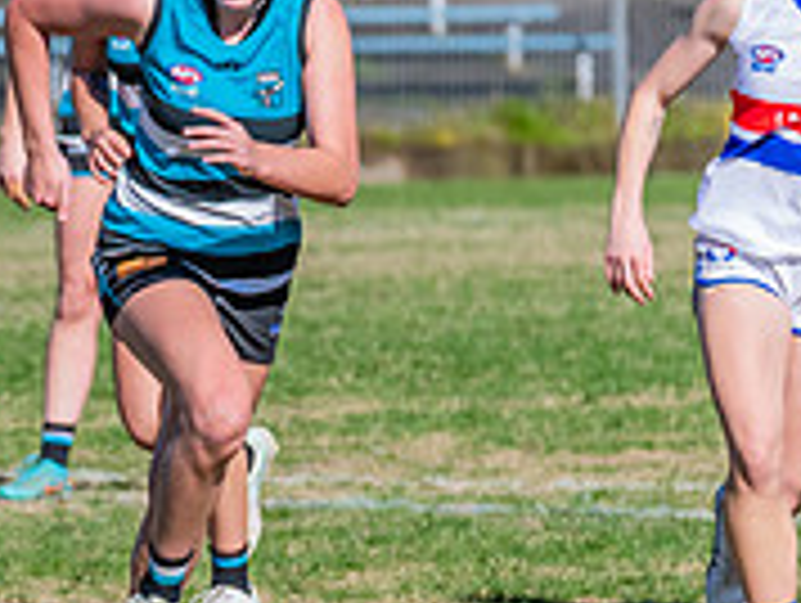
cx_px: -12
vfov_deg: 1.2
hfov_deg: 1.6
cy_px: 487
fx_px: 28384
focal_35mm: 1225
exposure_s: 1/1600
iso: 800
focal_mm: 350
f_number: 10
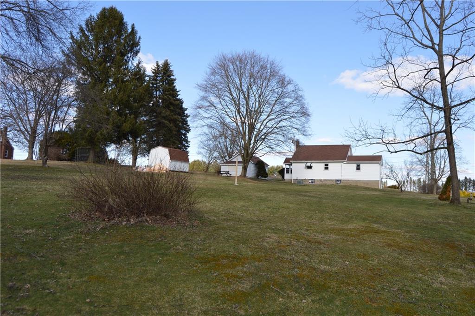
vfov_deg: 47.8
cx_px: 238
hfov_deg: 67.4
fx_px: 356
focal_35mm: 27
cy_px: 158
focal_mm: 18
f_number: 6.3
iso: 100
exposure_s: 1/200
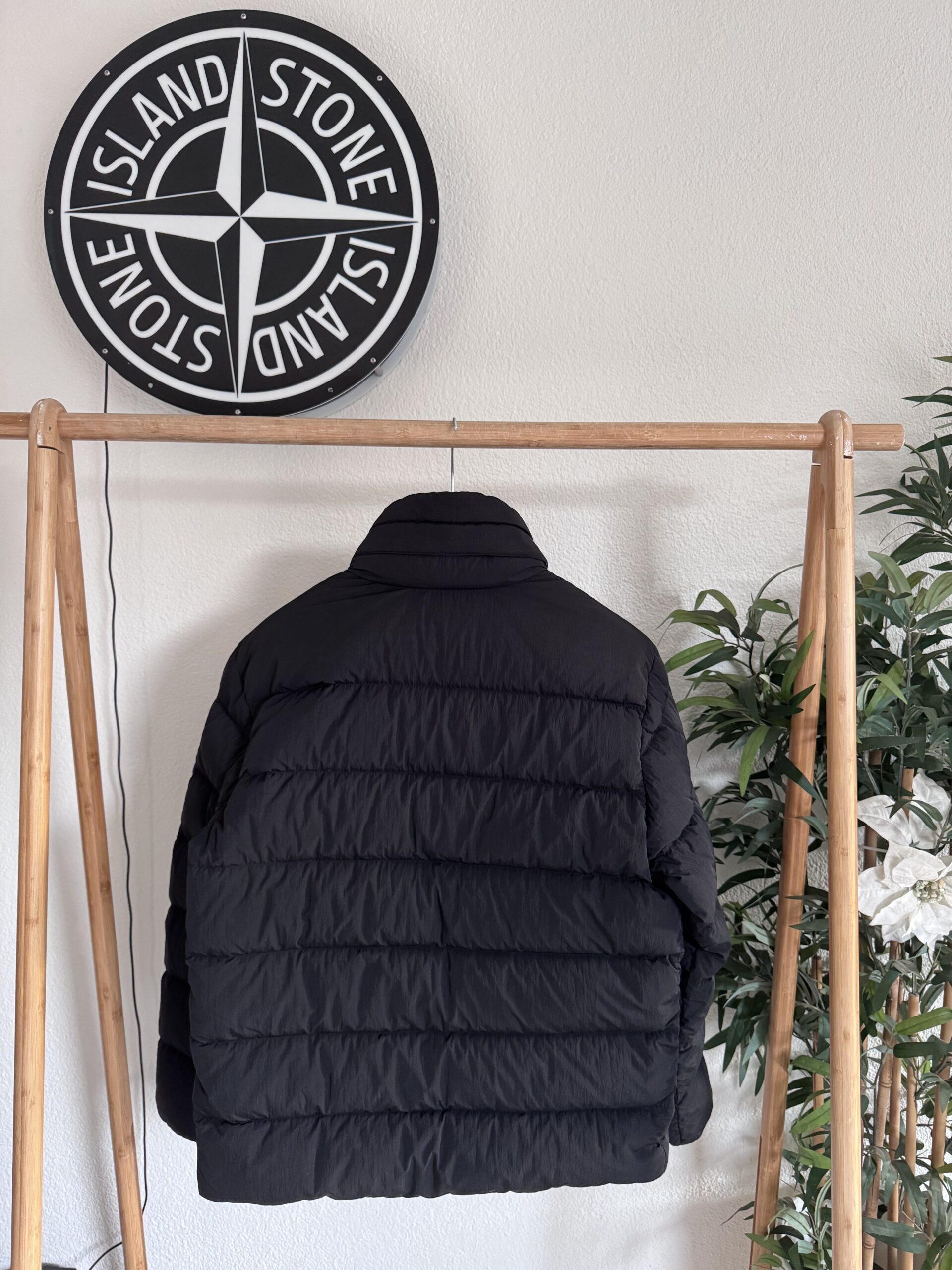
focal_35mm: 24
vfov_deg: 71.6
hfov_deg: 56.8
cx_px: 476
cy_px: 635
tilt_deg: -2.8
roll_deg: -0.6
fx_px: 880
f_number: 1.78
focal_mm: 6.76
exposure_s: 1/60
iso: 400
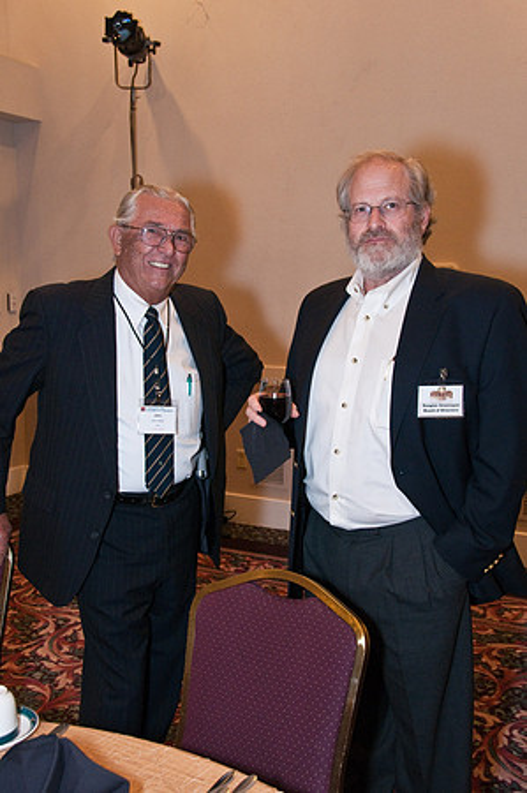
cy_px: 396
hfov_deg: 34.1
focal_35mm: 39
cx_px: 264
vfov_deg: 49.6
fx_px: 858
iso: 640
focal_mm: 26
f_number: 6.3
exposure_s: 1/60
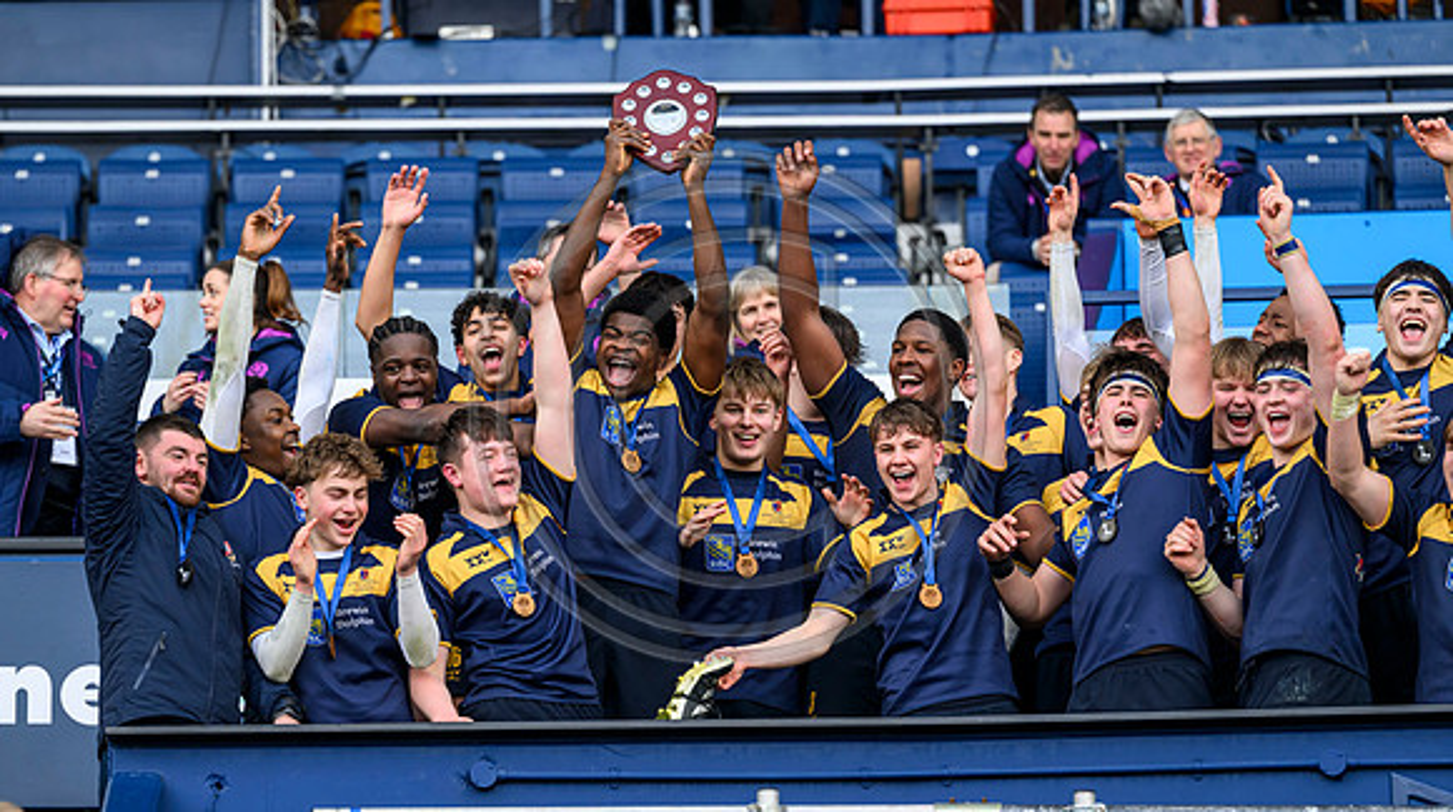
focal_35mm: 221
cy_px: 501
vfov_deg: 5.5
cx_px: 693
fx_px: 8512
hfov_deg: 9.8
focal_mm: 200
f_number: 4
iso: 1250
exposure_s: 1/1000
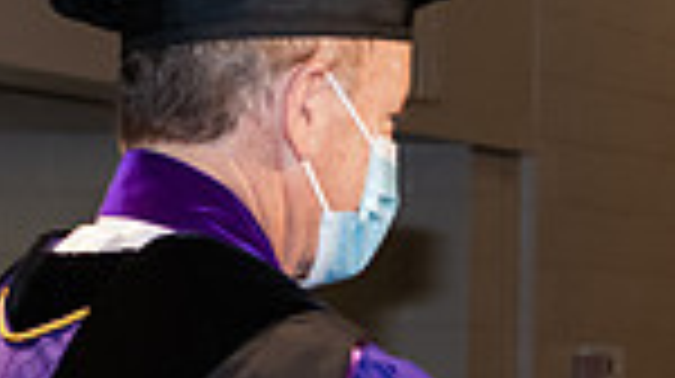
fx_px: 4506
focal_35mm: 252
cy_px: 506
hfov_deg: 8.5
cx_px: 855
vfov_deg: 4.8
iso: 1600
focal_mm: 62
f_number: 6.3
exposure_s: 1/200
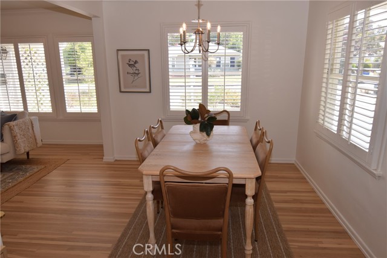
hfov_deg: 73.7
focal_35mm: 24
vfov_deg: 53.2
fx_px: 258
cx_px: 194
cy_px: 129
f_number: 5
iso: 100
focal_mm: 16
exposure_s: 1/100
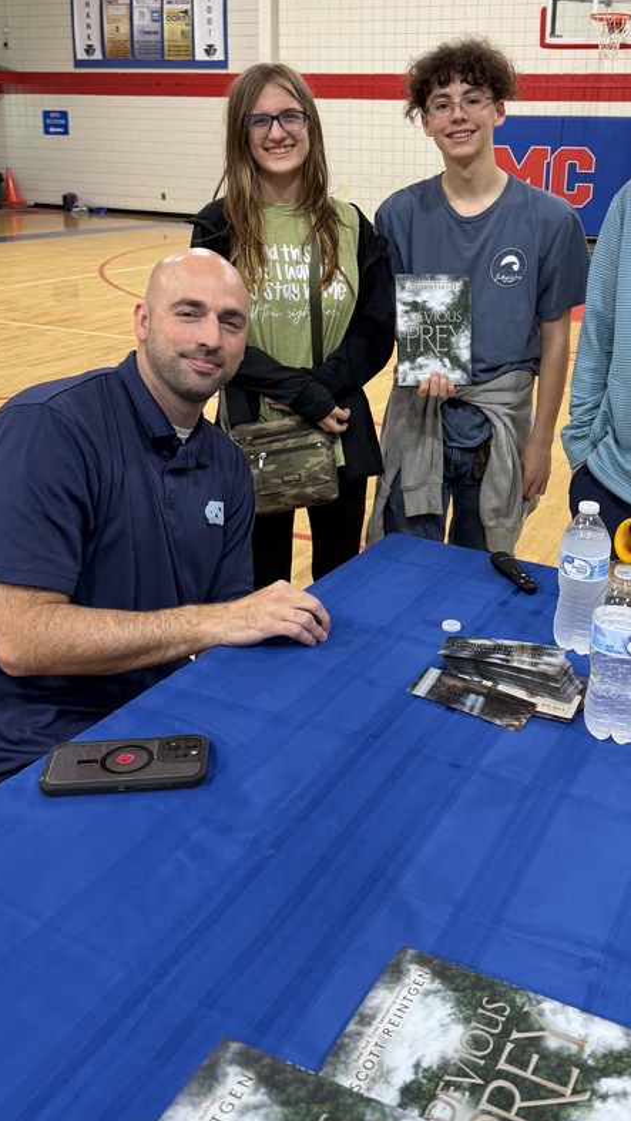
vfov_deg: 57.4
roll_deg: -3.0
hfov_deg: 34.4
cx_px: 403
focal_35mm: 34
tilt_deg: -15.1
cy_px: 426
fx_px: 1011
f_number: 1.78
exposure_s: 1/60
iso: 160
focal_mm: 6.76
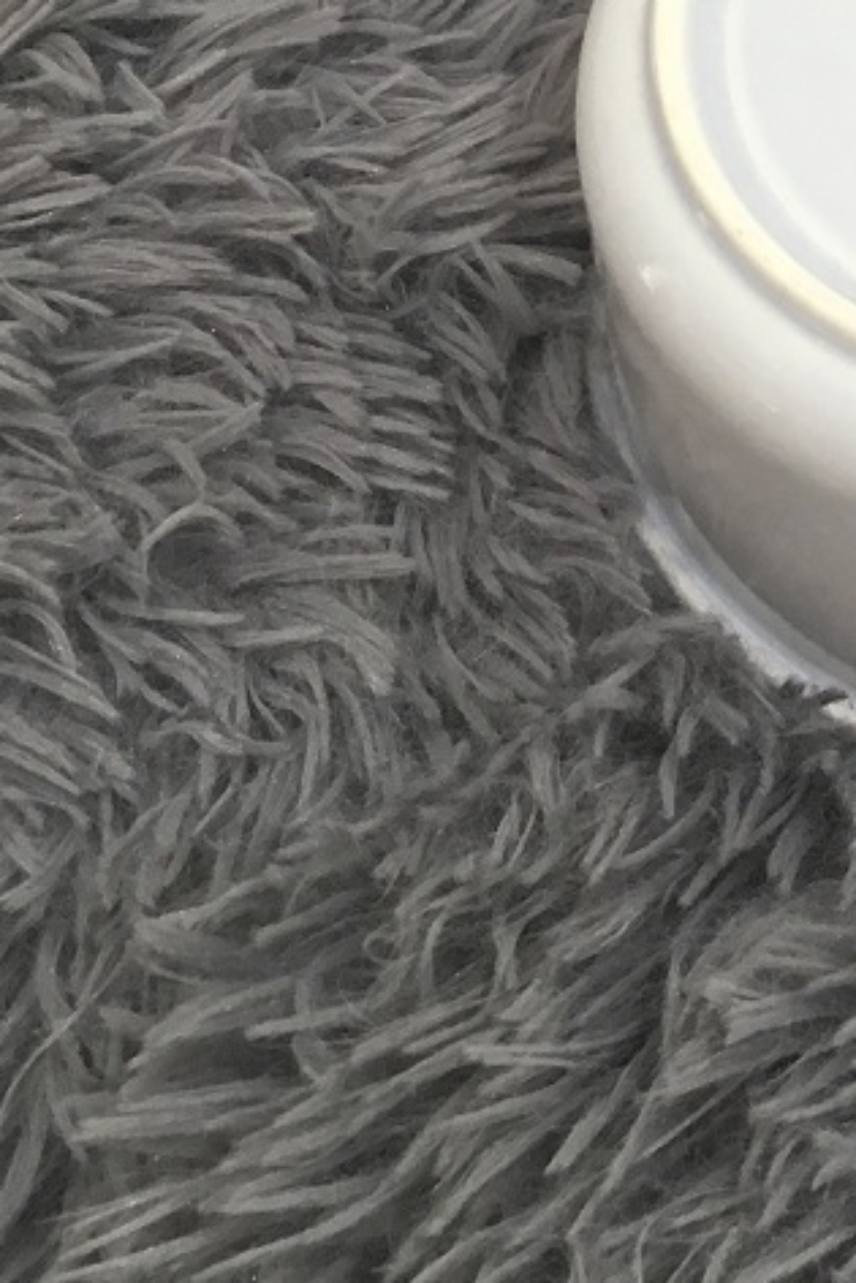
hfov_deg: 15.8
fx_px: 2922
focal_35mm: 82
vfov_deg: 24.1
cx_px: 1125
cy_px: 136
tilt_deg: -47.9
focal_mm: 3.3
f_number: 2.4
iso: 64
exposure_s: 1/33
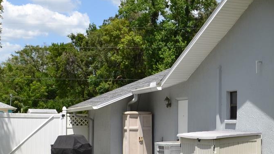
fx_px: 494
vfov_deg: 17.7
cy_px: 98
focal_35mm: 68
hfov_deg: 30.5
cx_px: 203
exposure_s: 1/250
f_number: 8
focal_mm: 18
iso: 100
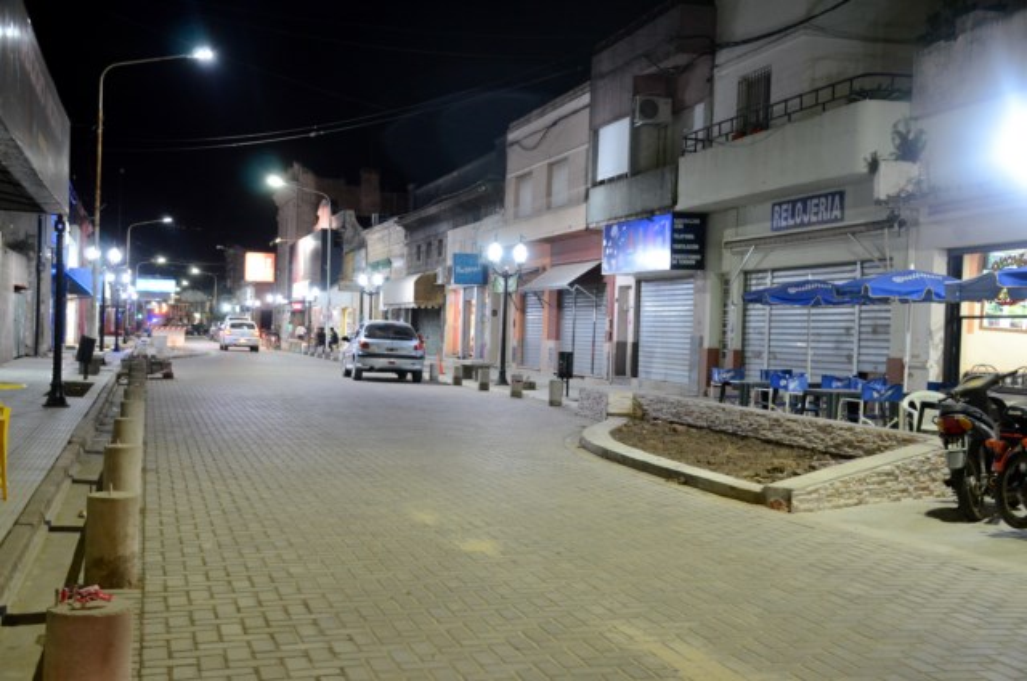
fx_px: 1281
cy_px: 340
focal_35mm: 45
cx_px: 514
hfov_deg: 43.7
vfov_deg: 29.7
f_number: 4
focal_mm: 30
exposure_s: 1/15
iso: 2500
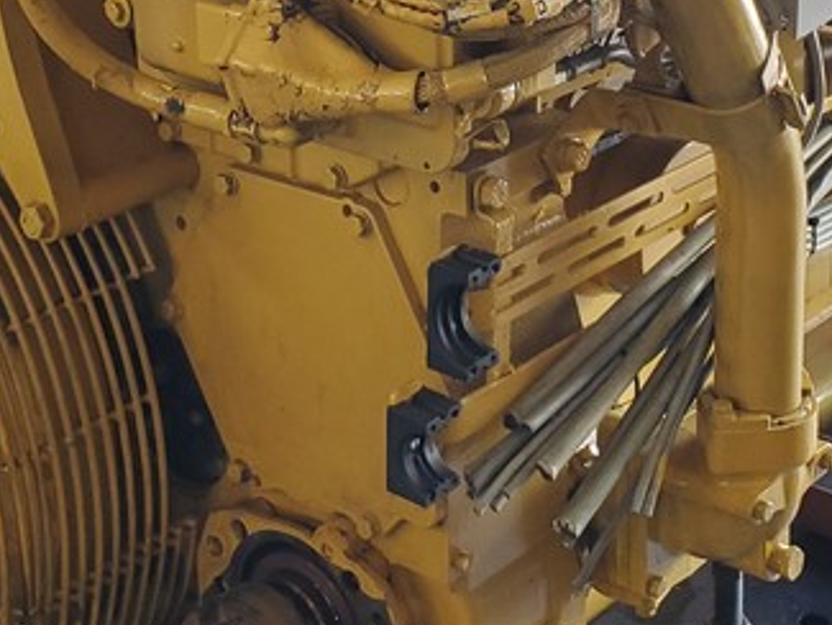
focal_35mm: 82
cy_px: -36
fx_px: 1972
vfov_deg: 17.5
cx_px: 468
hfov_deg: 23.8
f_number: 2.4
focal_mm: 4.3
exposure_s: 1/100
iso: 200
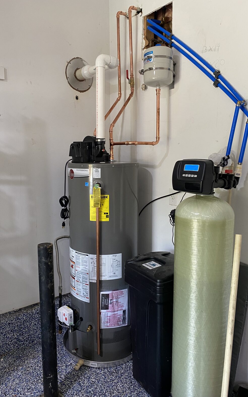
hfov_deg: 44.5
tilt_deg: -6.6
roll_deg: -0.2
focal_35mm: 28
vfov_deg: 66.5
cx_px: 115
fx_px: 303
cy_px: 196
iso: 160
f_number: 1.8
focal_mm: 4.25
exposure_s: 1/60
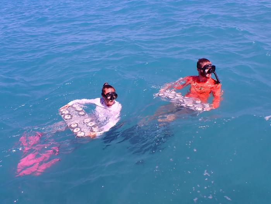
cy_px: 102
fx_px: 235
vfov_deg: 46.8
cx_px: 136
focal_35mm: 30
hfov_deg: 60.0
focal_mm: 5.4
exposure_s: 1/160
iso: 100
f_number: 9
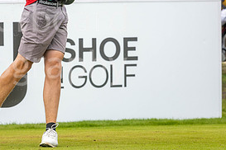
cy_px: 26
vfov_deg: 2.2
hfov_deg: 3.2
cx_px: 22
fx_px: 4005
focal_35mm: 638
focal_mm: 300
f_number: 5
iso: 200
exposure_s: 1/800
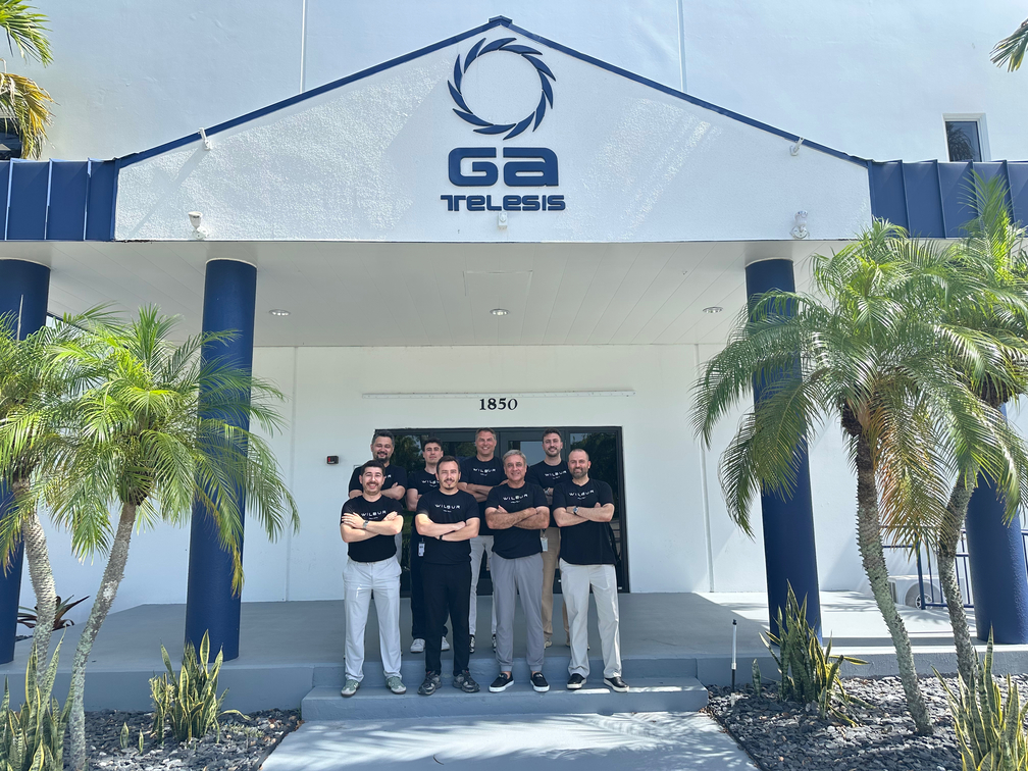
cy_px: 386
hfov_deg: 71.6
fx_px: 713
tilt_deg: +9.5
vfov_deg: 56.8
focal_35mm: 24
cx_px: 514
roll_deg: +0.9
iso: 80
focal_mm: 6.86
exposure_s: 1/1613
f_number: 1.78
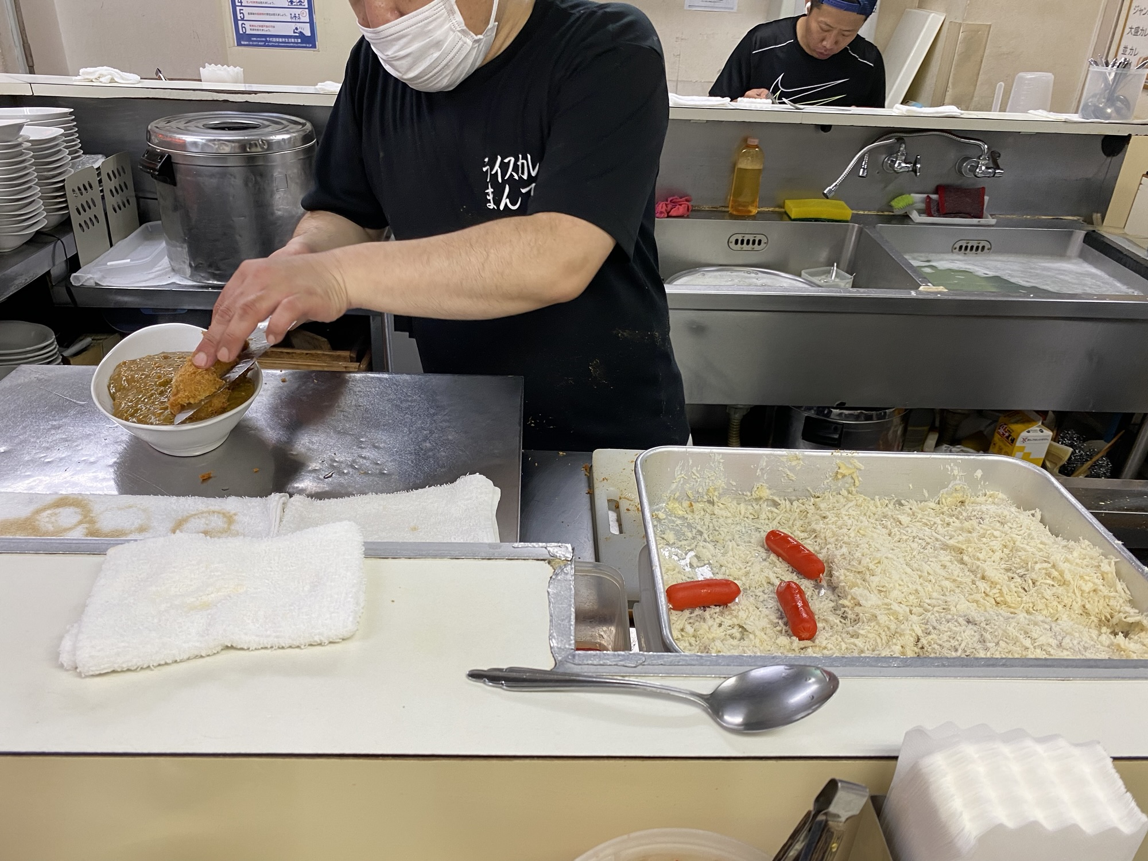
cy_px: 430
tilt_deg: -28.4
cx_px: 574
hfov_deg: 67.3
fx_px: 862
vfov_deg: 53.1
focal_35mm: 26
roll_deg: -3.2
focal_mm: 4.25
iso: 80
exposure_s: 1/50
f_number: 1.8
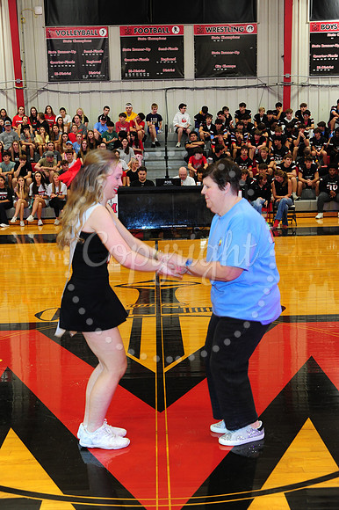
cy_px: 255
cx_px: 170
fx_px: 650
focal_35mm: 46
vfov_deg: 42.8
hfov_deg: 29.2
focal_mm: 46
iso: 2000
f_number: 7.1
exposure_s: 1/60
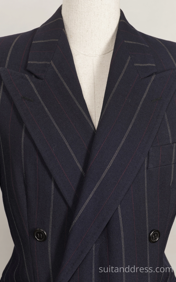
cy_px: 141
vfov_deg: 41.1
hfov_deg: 26.3
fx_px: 376
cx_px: 87
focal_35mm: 49
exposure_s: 1/30
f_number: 5
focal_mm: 32
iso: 400
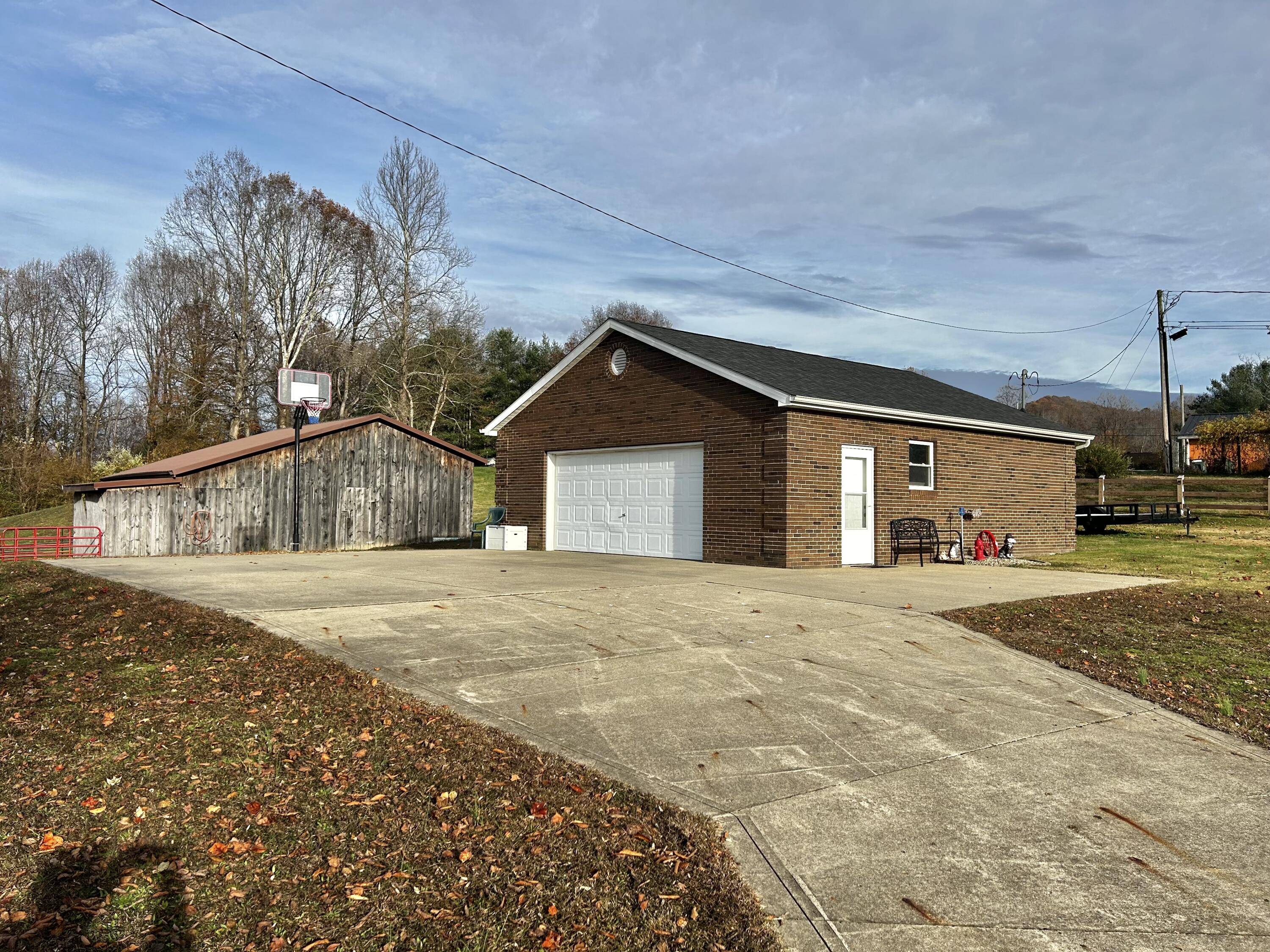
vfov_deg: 53.1
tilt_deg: +1.7
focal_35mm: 26
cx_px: 635
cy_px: 476
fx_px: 954
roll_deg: -0.3
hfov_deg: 67.3
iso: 50
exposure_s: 1/3831
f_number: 1.5
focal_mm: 5.7
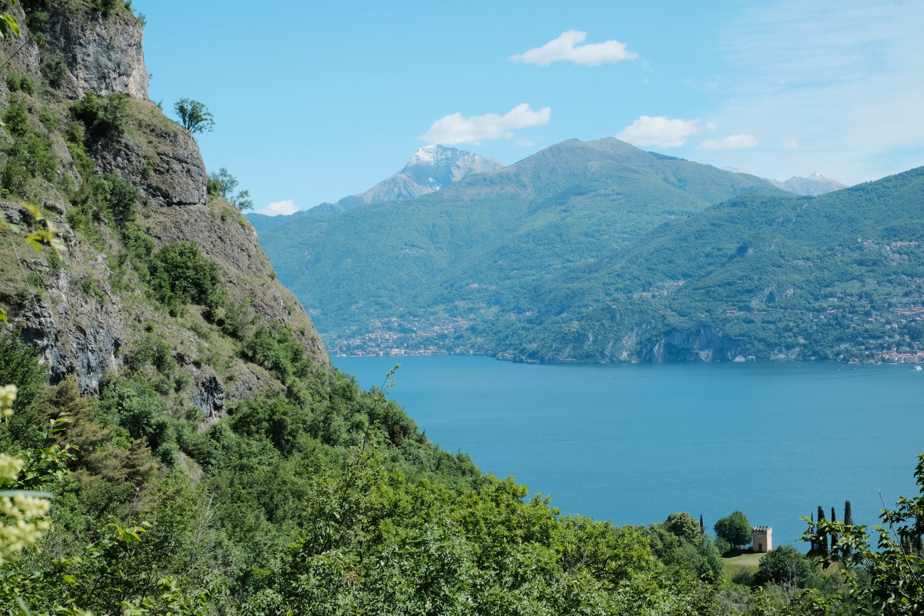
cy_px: 308
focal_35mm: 53
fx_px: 1360
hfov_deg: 37.5
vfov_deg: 25.5
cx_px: 462
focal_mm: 35
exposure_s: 1/220
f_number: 16
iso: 800
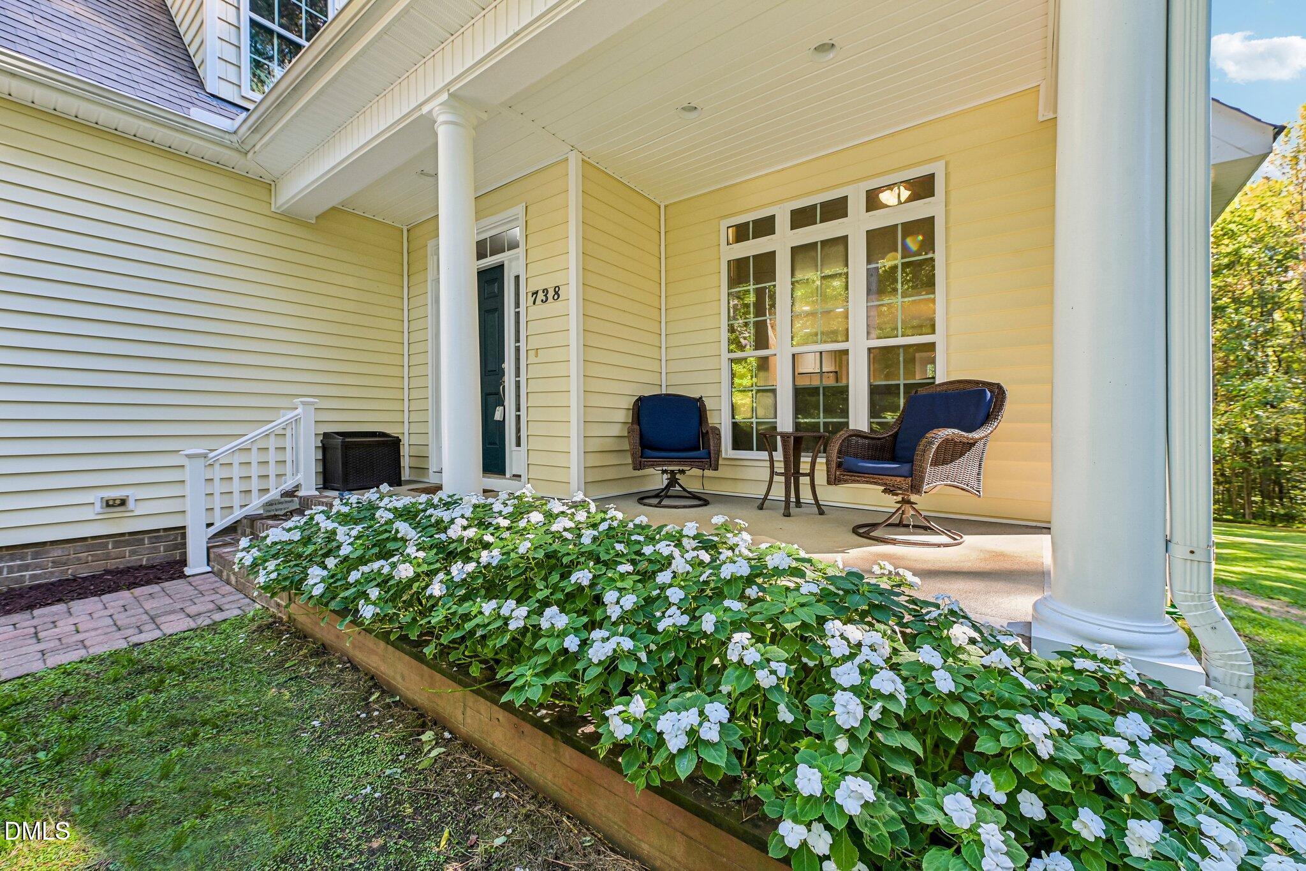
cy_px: 436
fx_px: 508
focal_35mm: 14
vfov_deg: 81.2
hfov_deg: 104.3
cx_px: 653
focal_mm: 14
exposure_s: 1/15
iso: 200
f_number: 9
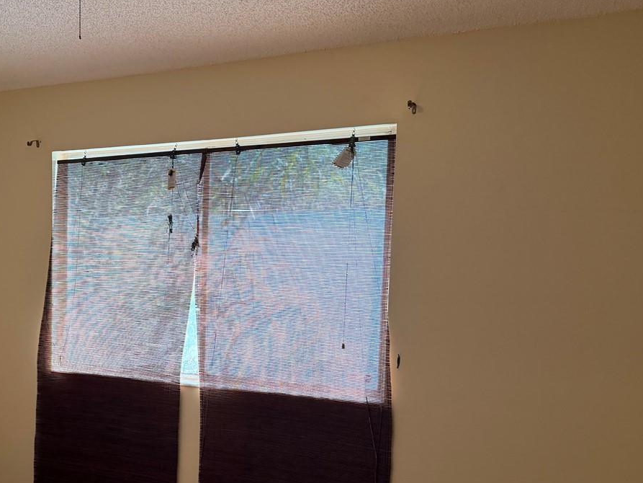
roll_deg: +0.1
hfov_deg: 41.8
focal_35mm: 43
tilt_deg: -5.0
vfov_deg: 33.2
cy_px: 331
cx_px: 123
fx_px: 799
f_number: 1.78
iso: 160
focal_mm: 6.76
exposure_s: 1/122
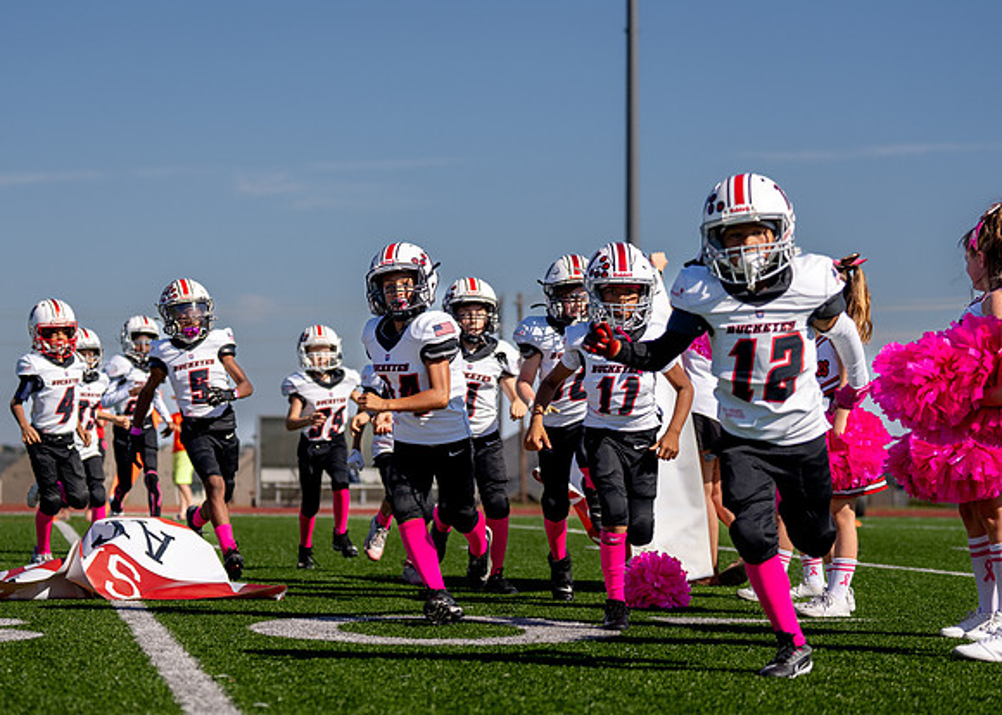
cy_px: 388
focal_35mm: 99
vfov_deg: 14.5
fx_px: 2820
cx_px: 452
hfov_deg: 20.1
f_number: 2.8
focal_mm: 70
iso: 200
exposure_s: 1/5000
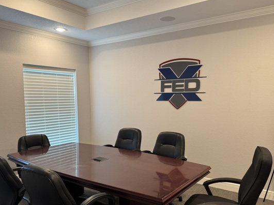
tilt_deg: -6.7
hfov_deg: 61.7
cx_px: 140
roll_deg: -0.1
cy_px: 122
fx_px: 229
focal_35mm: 29
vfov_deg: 47.9
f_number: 1.78
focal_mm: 6.76
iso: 125
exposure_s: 1/60
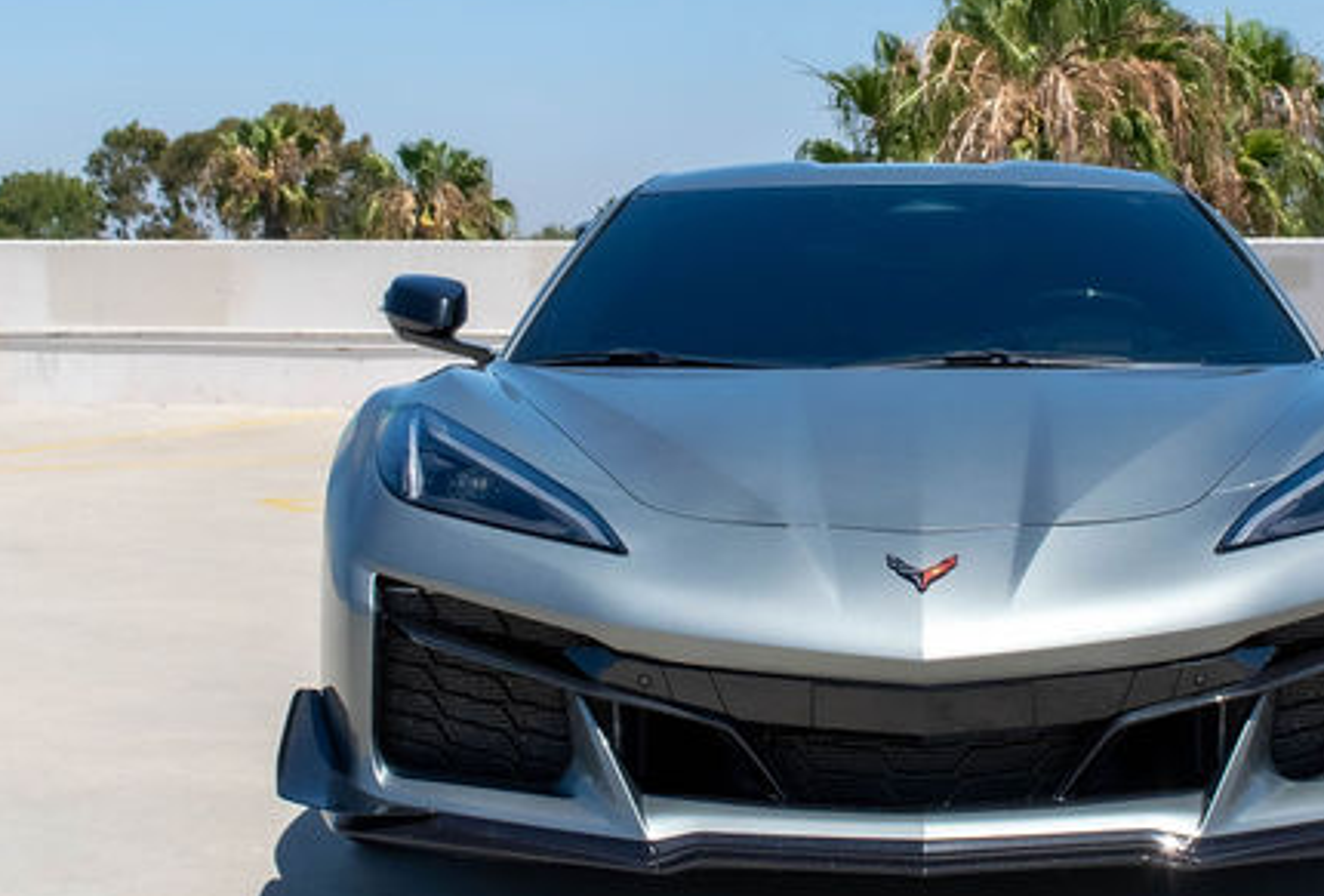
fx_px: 2956
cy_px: 260
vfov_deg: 17.2
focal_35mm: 80
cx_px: 931
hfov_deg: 25.1
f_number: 8
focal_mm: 22
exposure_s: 1/2000
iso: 400
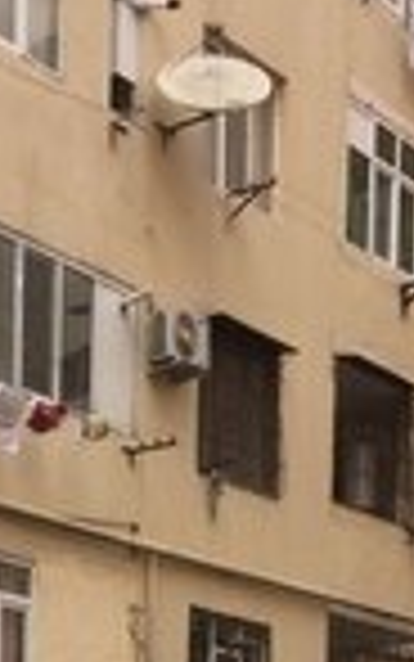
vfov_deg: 17.4
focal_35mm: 104
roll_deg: +0.6
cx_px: 4
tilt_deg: -5.3
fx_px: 1876
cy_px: 1072
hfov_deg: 12.5
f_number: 2.2
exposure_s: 1/155
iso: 32
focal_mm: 4.15
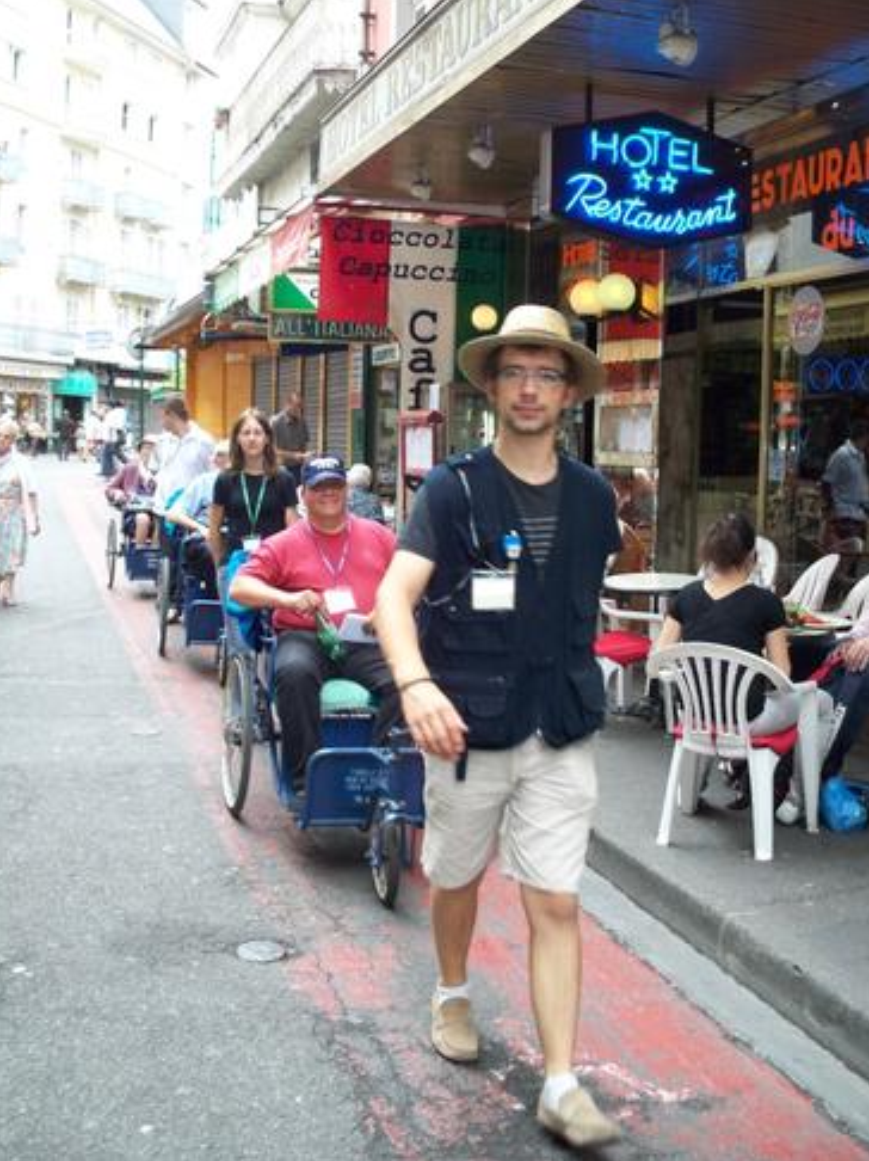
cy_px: 539
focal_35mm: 40
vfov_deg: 46.8
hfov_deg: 35.9
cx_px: 403
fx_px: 1340
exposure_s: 1/60
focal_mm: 7.9
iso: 80
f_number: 3.4
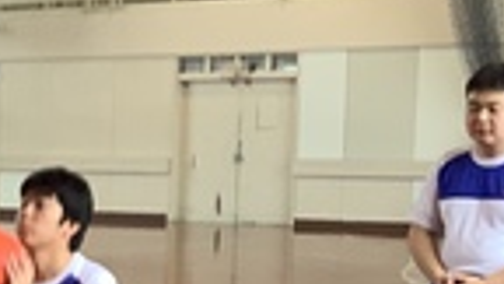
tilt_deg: -10.8
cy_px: 372
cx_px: -336
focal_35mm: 150
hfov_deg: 13.2
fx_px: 2005
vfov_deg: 8.0
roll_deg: +0.1
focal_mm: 3.3
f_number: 2.4
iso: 80
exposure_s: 1/60
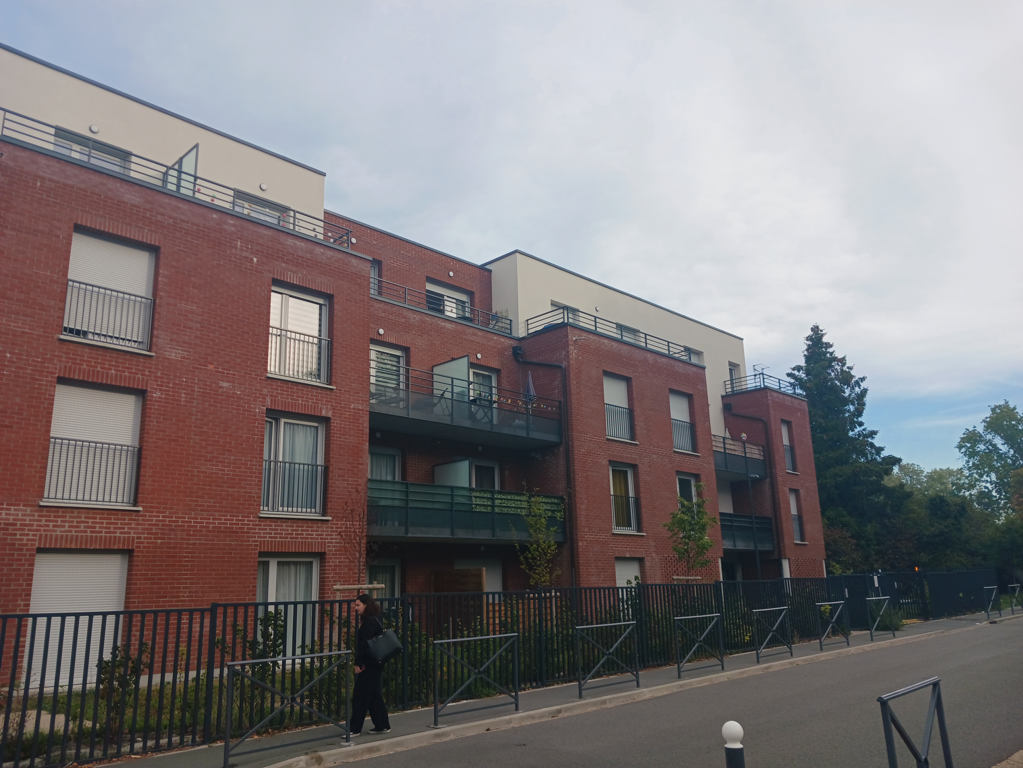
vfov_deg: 51.4
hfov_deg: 65.3
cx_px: 512
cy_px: 384
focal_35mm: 27
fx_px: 798
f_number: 1.8
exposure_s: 1/127
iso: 20
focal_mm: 4
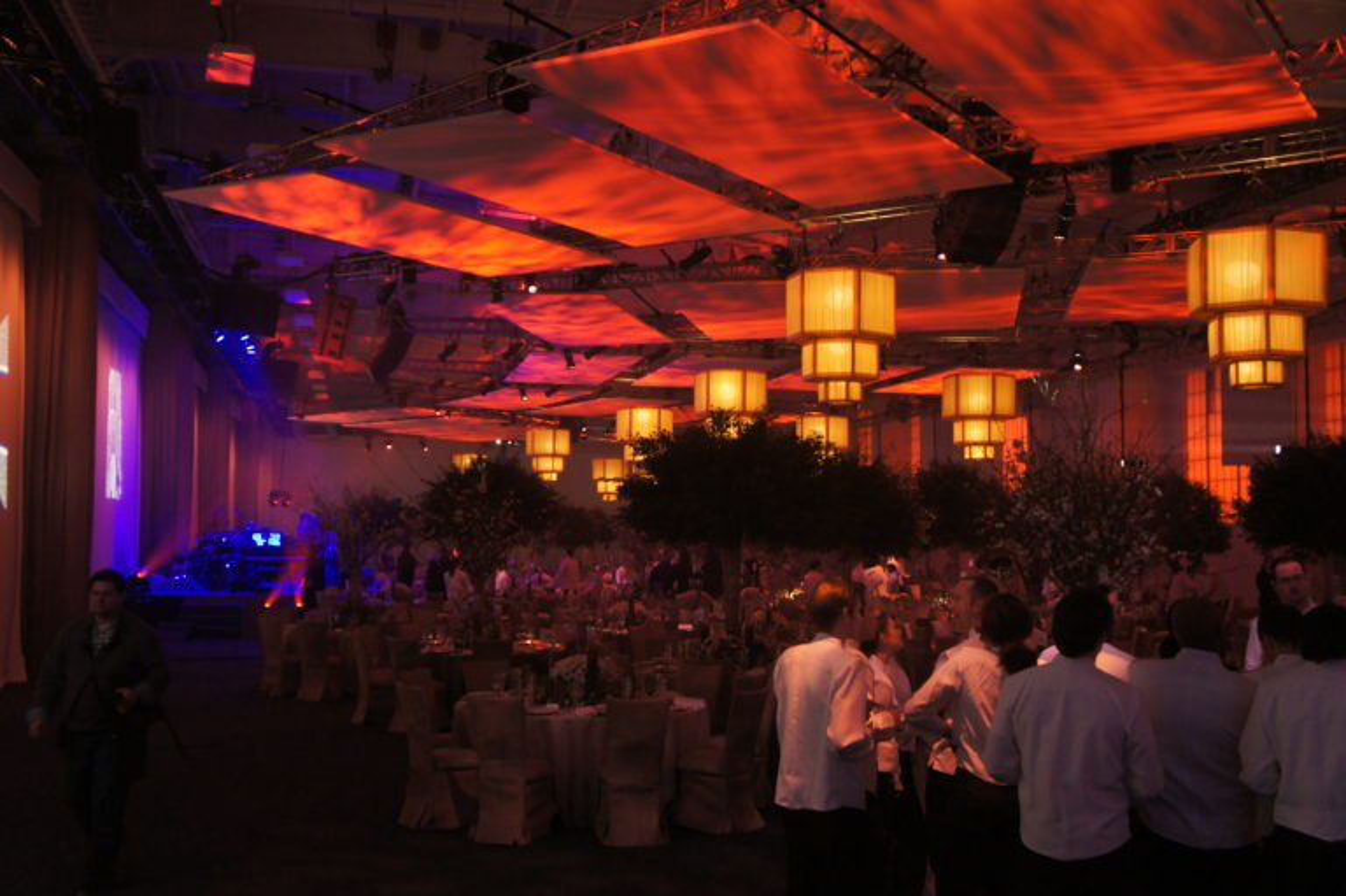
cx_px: 673
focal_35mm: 39
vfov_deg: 34.2
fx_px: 1457
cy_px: 448
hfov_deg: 49.6
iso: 1600
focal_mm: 26
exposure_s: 1/40
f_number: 4
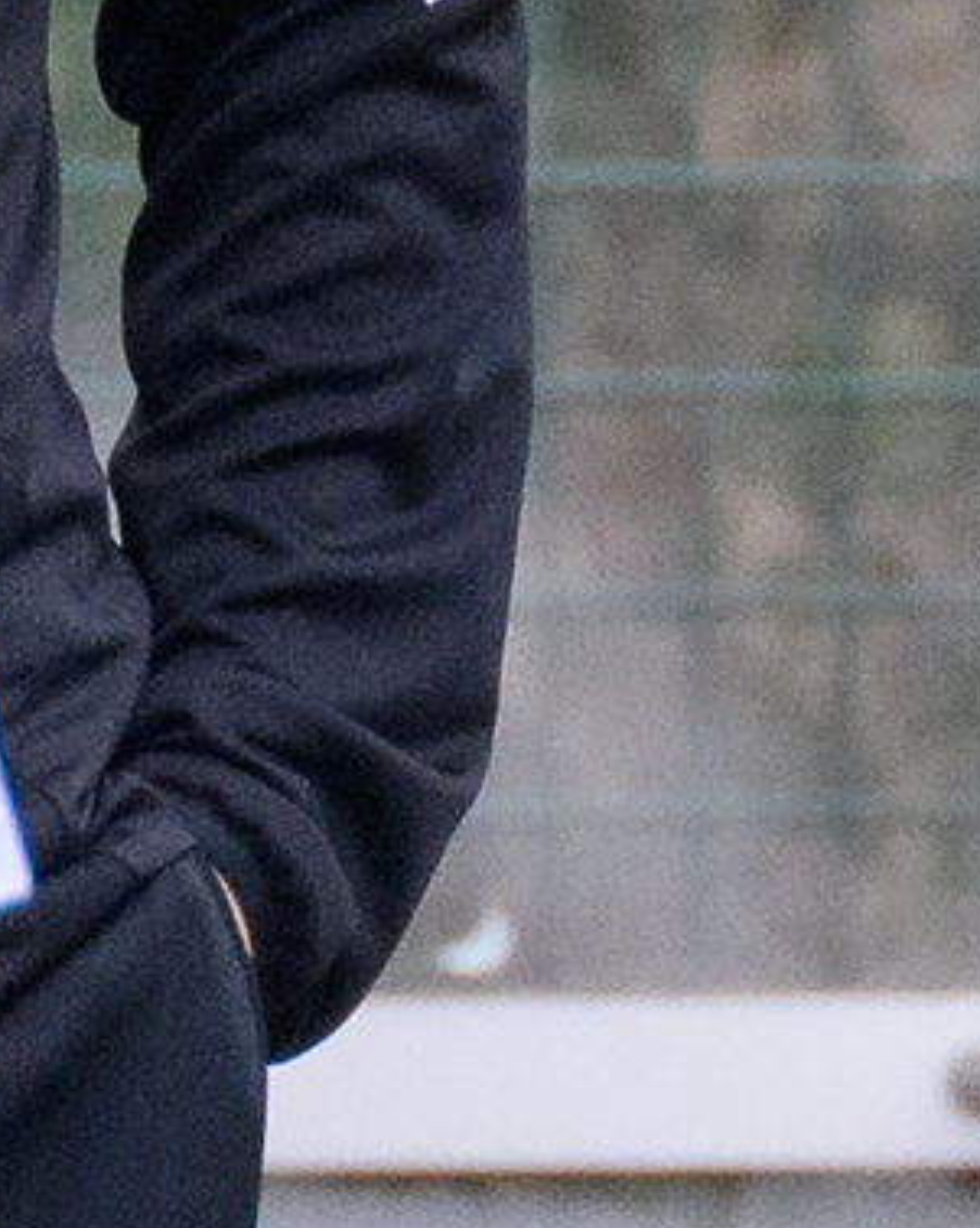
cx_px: 1157
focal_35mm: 6555
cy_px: 239
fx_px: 237942
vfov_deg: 0.3
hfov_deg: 0.2
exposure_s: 1/1250
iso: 1600
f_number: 5.6
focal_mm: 400
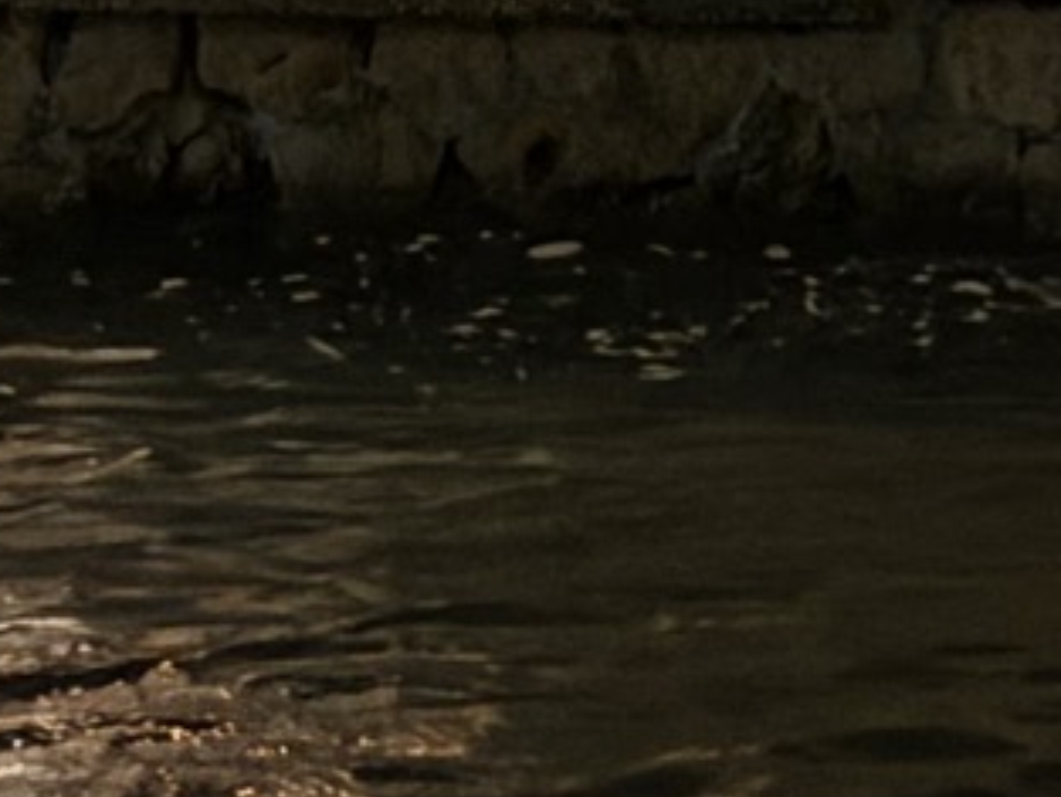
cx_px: 627
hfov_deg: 6.5
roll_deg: +1.4
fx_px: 9413
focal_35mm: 307
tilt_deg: -3.3
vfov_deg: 4.8
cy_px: -739
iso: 500
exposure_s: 1/33
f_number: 1.78
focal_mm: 6.76
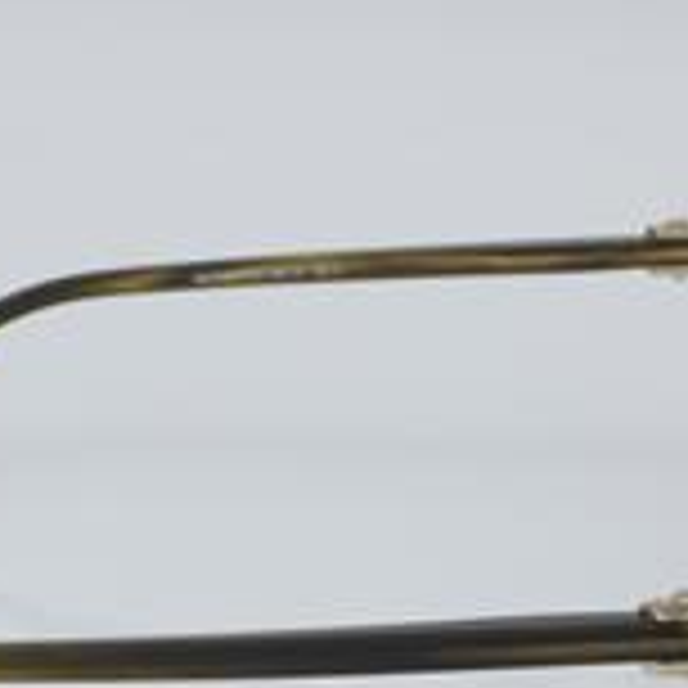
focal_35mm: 166
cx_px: 333
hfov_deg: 10.5
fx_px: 3733
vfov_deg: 10.5
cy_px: 544
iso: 100
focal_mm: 50
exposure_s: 1/4
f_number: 32
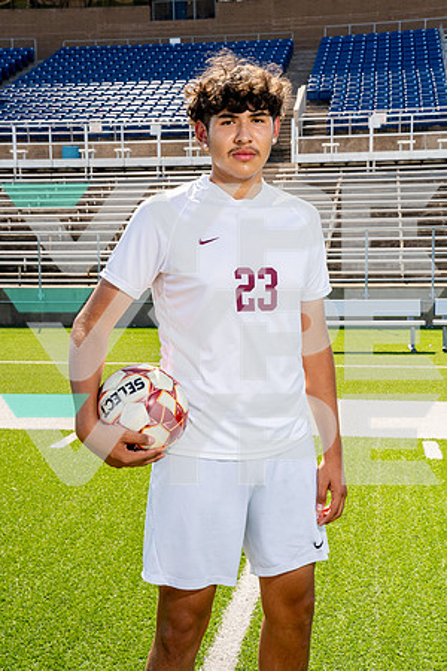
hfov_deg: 26.5
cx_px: 224
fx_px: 950
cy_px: 336
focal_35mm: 51
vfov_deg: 38.9
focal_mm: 51
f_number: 11
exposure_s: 1/250
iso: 320
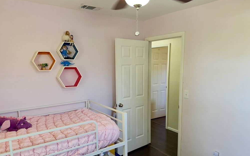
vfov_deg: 47.4
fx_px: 177
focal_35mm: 26
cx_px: 124
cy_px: 89
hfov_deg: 70.4
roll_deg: -0.2
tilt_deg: -5.4
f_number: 1.78
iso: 200
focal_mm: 6.76
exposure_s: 1/120
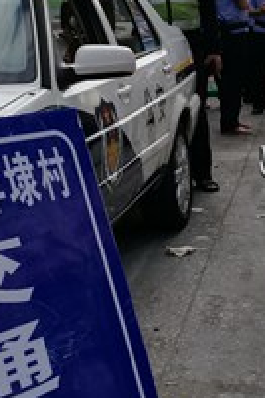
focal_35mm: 93
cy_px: 165
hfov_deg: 14.7
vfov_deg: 21.9
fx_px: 1027
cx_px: 180
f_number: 2.2
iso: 50
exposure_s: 1/658
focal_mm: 4.5
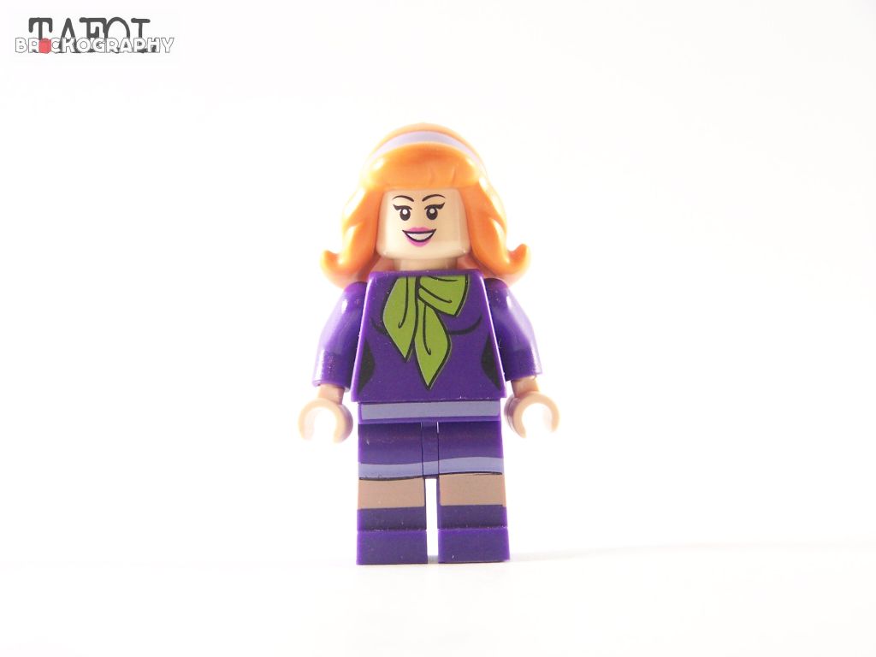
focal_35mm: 117
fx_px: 2961
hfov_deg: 16.8
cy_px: 328
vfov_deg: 12.7
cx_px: 438
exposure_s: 1/20
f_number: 3.2
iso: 200
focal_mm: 19.4
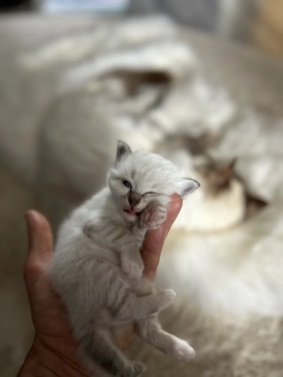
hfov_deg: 53.1
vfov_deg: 67.3
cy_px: 188
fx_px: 283
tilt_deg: -49.1
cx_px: 142
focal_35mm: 26
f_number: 1.5
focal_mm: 5.7
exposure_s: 1/66
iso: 125
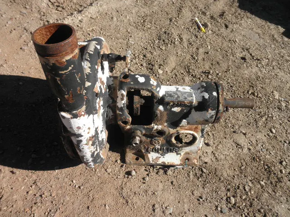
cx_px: 145
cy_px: 108
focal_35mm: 28
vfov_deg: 49.7
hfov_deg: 63.4
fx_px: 235
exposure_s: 1/100
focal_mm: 5
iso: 64
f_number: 8.5
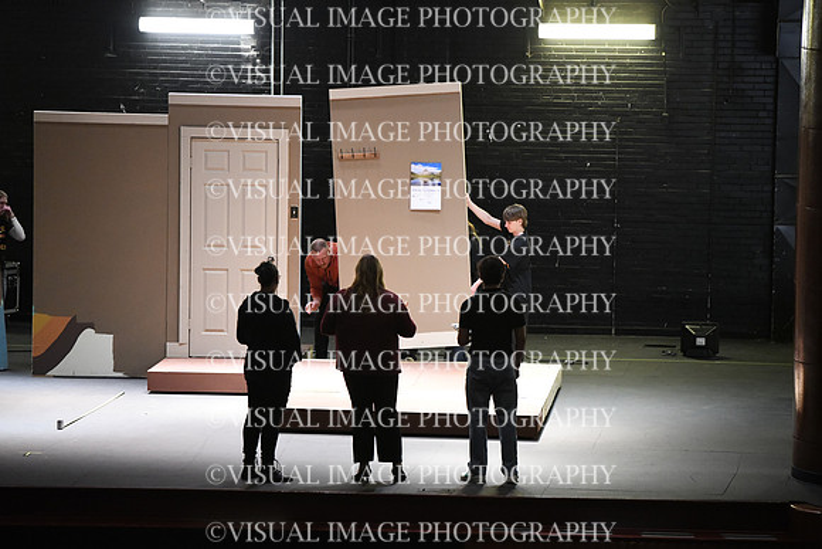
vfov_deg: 6.9
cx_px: 411
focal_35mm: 200
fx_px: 4568
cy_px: 274
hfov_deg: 10.3
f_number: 2.8
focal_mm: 200
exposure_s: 1/320
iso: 10000
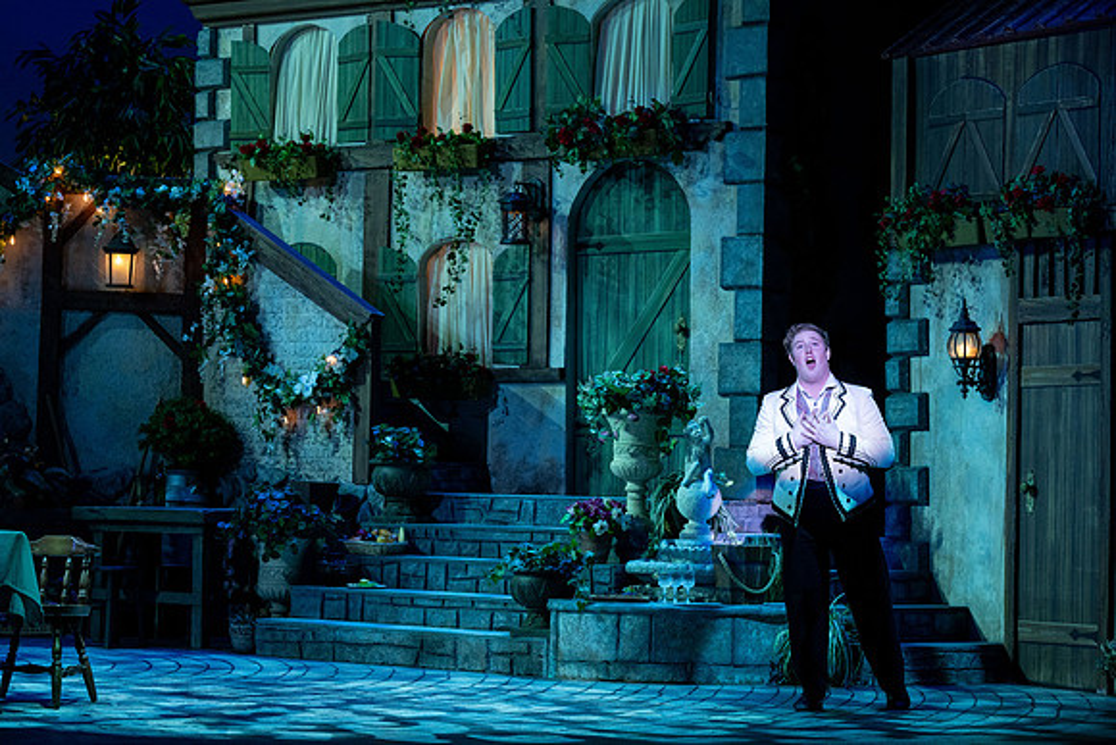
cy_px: 372
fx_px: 2822
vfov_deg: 15.0
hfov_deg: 22.4
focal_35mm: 91
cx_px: 558
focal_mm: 91
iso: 1250
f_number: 5
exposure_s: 1/160
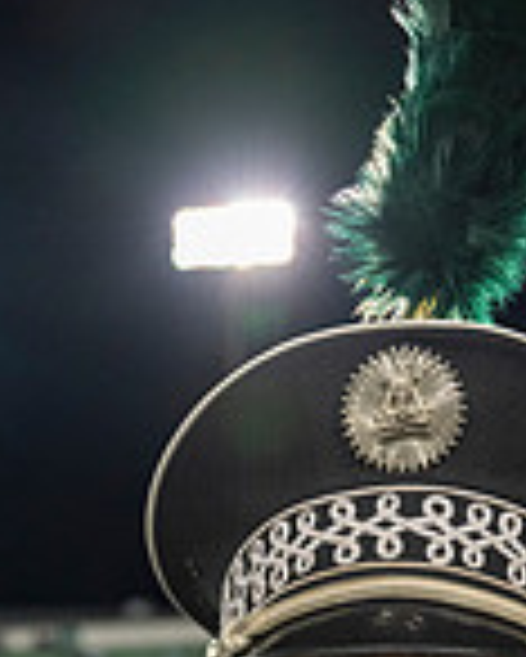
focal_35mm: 84
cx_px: 270
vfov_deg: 20.4
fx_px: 1633
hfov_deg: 18.3
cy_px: 896
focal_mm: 29
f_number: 3.2
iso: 1250
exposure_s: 1/500
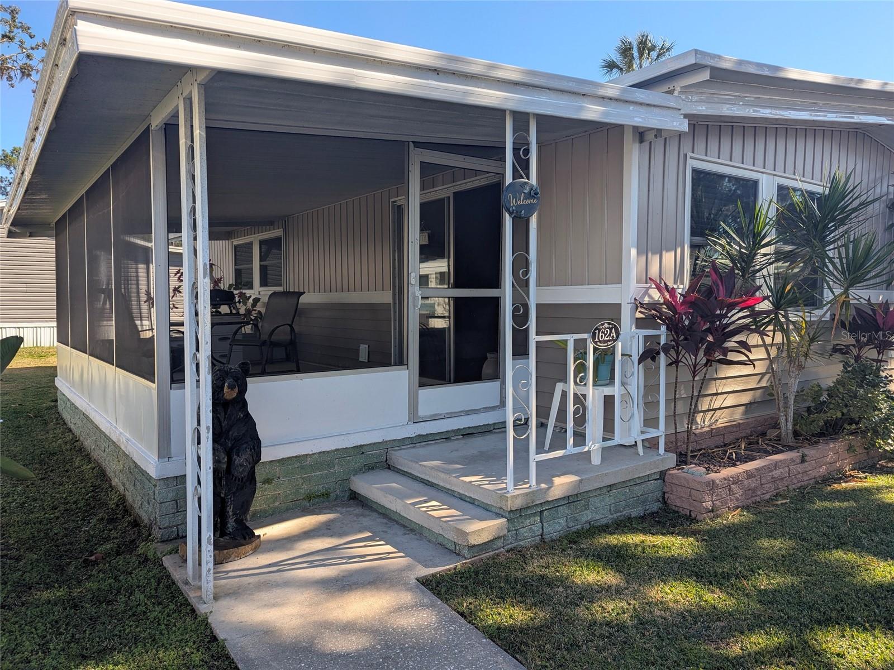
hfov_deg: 71.6
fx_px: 620
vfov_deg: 56.8
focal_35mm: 24
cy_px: 335
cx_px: 447
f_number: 1.85
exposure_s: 1/678
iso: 36
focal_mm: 6.81
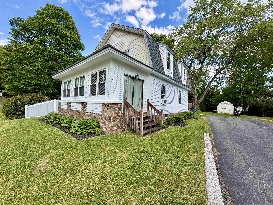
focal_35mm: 14
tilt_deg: +1.0
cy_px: 102
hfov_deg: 102.1
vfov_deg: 85.7
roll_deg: -1.7
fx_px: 110
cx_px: 136
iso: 64
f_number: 2.2
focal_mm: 2.22
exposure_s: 1/502
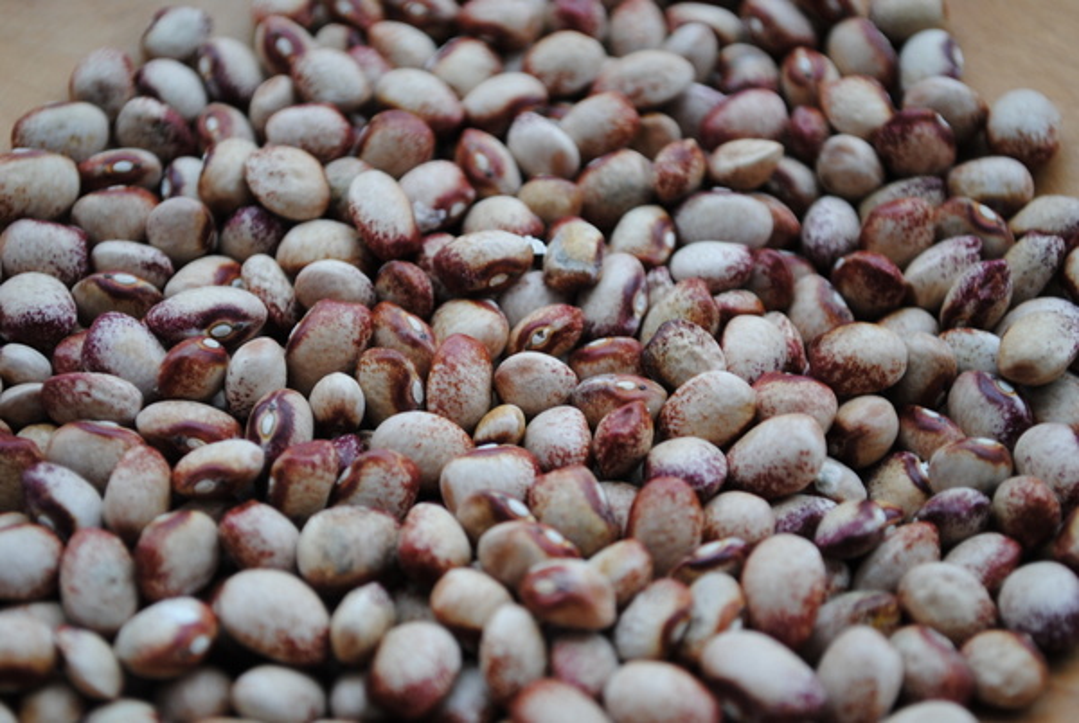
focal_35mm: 82
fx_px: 2476
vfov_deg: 16.6
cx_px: 540
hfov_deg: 24.6
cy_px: 362
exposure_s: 1/60
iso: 320
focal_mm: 55
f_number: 5.6
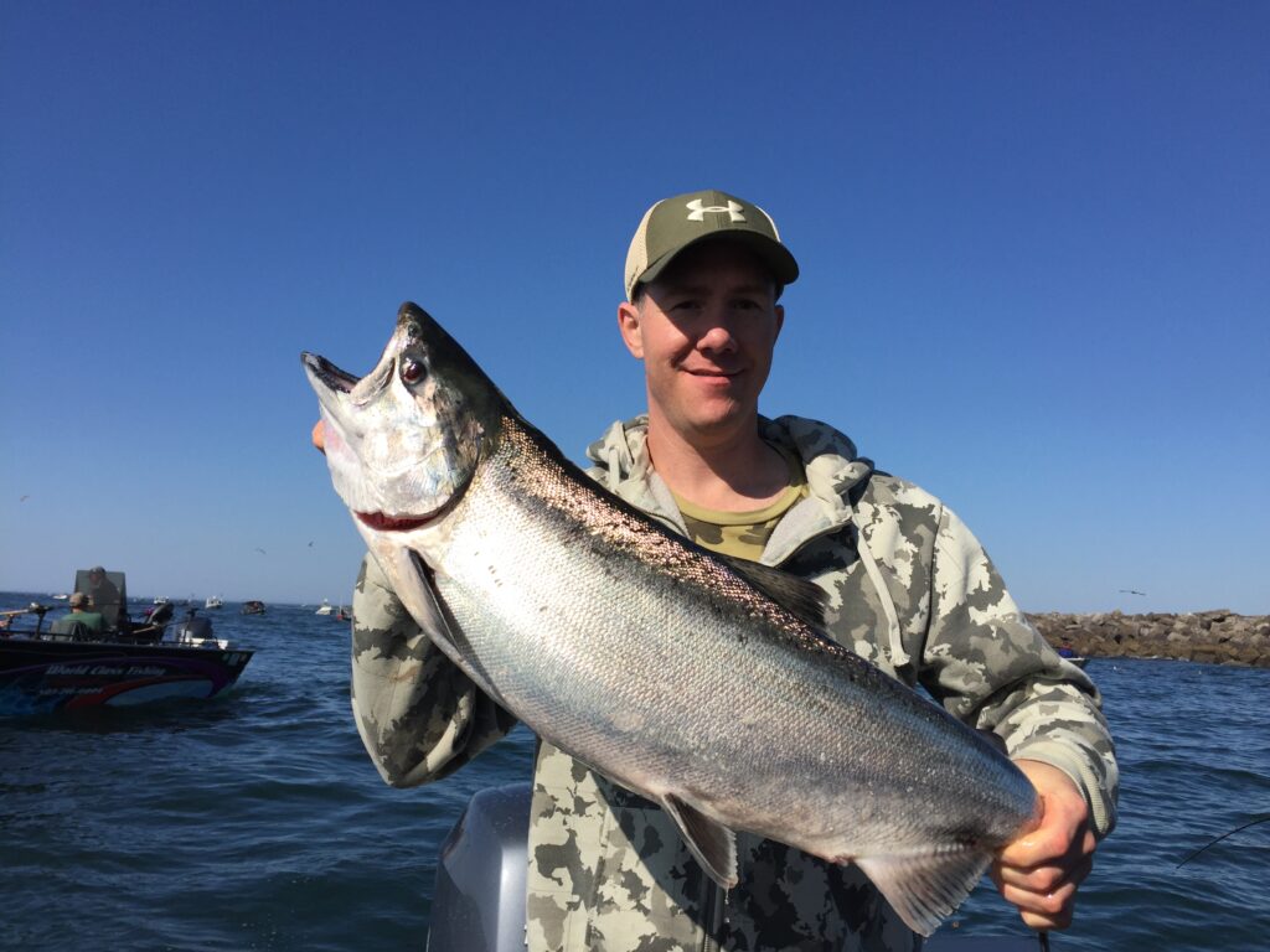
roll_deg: -2.6
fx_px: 1064
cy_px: 476
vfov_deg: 48.2
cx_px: 635
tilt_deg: +8.7
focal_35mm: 29
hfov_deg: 61.7
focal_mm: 4.15
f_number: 2.2
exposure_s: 1/3597
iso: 32
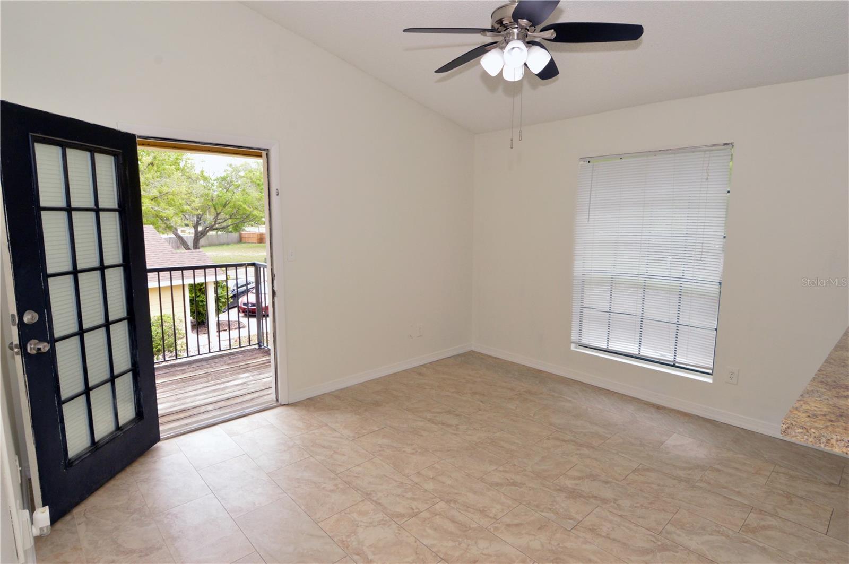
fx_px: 424
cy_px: 282
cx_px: 424
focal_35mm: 18
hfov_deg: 90.1
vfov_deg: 67.3
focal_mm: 12
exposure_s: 1/100
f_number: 11
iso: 800
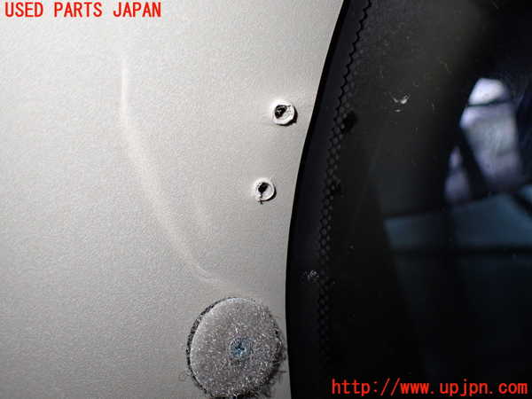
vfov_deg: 46.8
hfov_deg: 60.0
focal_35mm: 30
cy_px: 200
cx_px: 266
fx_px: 461
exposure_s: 1/125
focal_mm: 5.4
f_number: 2.3
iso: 320
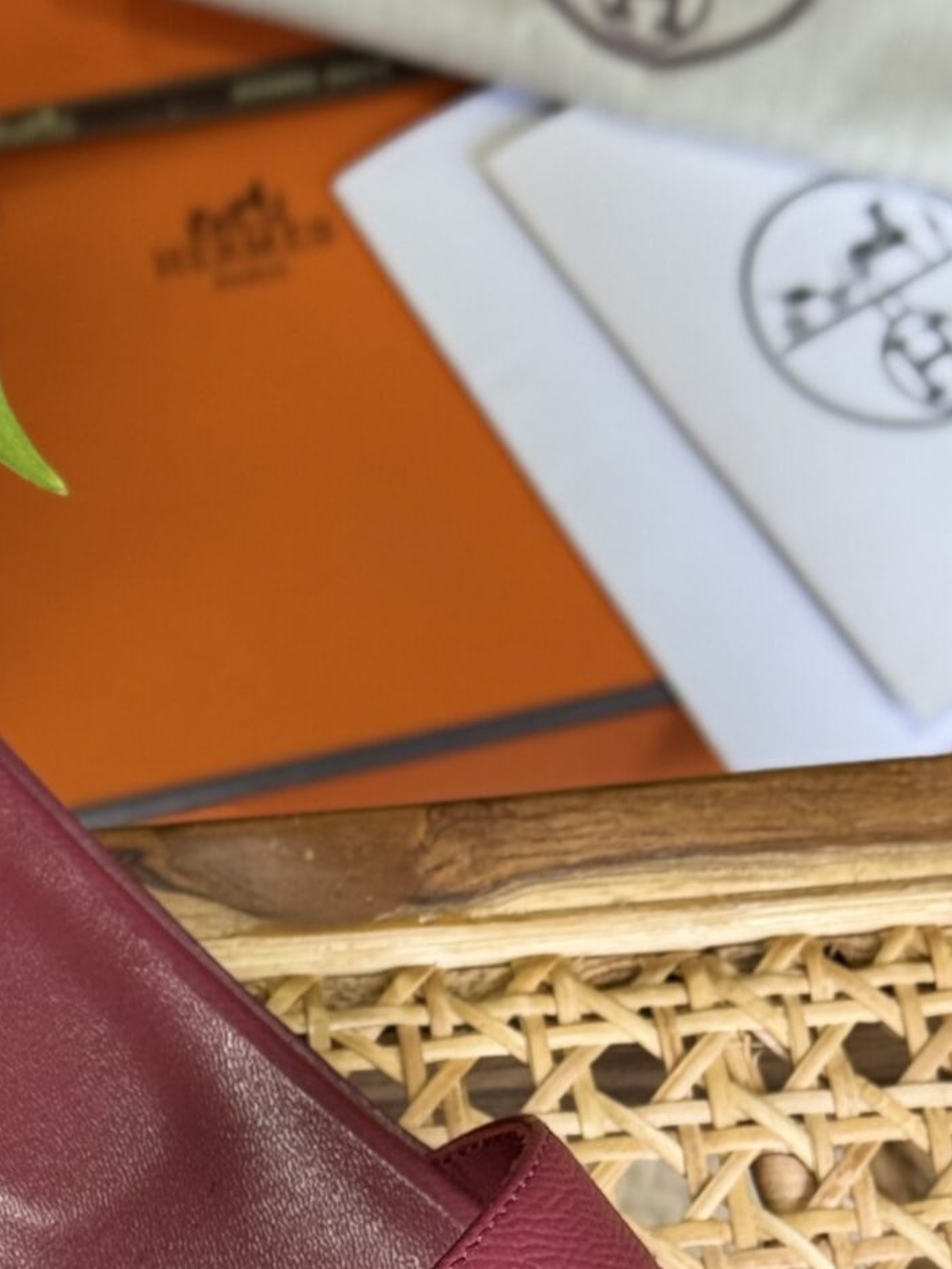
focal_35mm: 131
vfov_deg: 14.7
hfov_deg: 11.1
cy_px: 1429
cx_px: -204
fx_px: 4801
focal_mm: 6.76
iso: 100
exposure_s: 1/89
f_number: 1.78
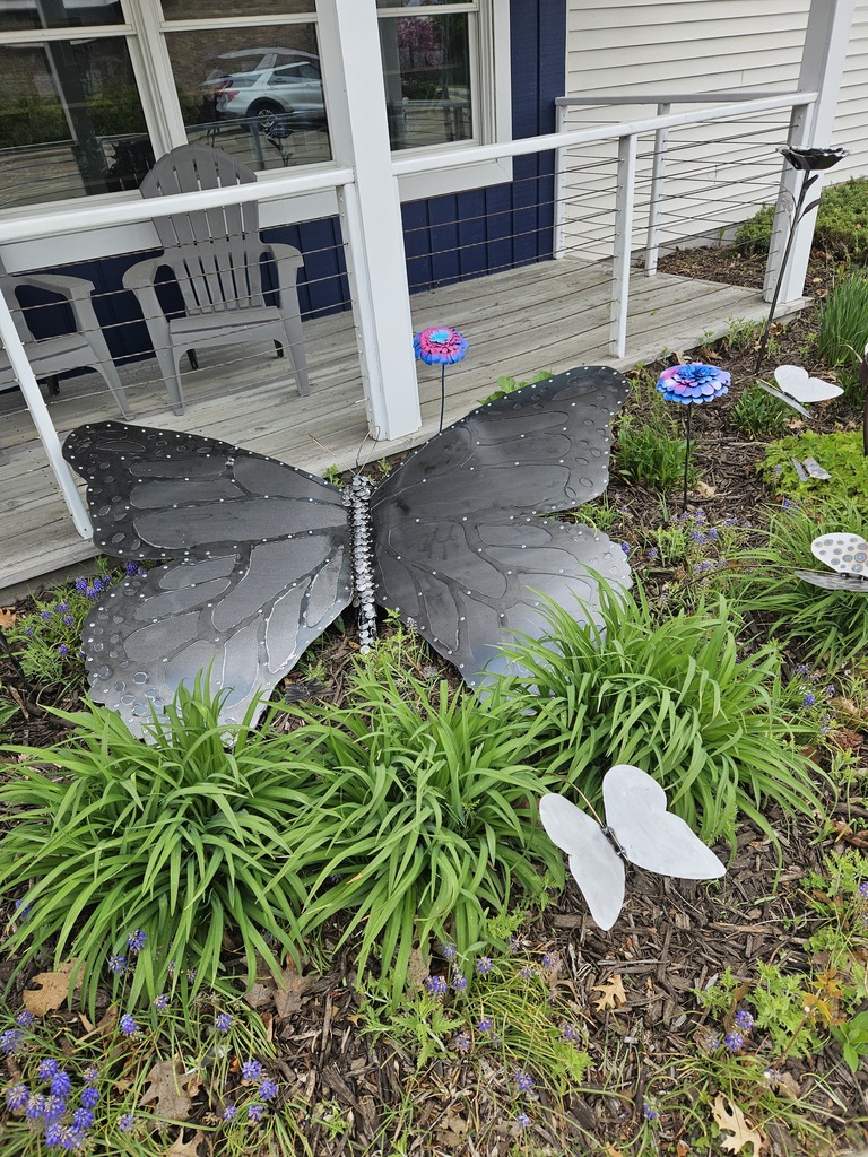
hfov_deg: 58.9
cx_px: 434
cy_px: 578
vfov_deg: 73.9
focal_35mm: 23
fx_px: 769
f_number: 1.8
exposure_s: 1/887
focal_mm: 5.4
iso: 25
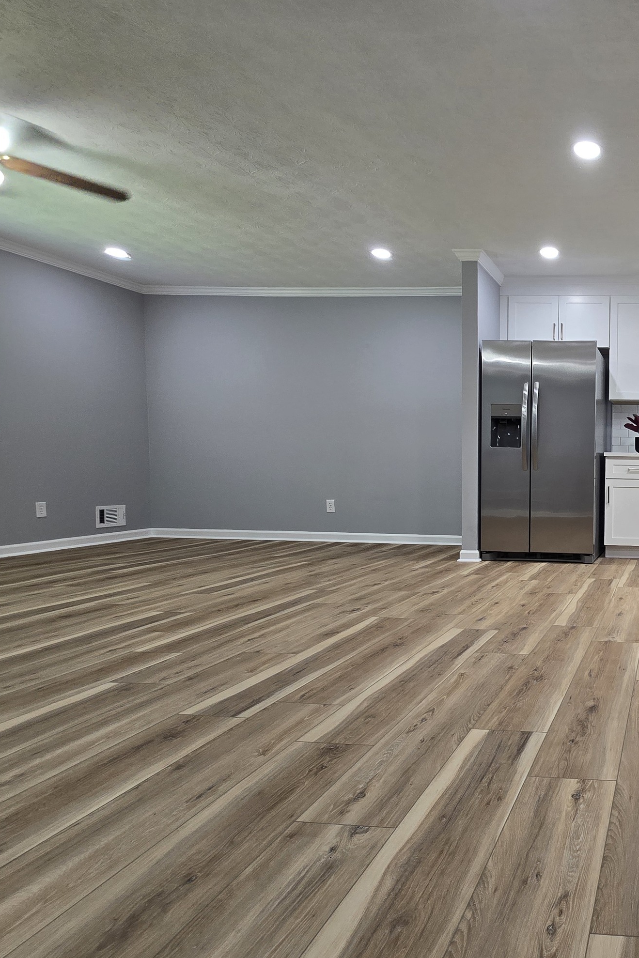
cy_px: 515
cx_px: 629
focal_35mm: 21
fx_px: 559
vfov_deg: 81.1
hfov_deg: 49.4
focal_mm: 2.2
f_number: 2.2
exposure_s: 1/60
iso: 100
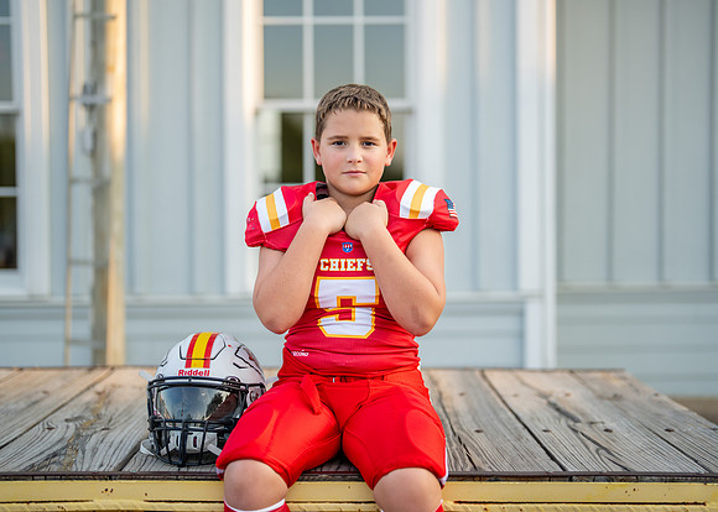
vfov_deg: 24.7
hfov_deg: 34.2
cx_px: 369
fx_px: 1168
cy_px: 250
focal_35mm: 57
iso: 200
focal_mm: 50
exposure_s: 1/2500
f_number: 1.2
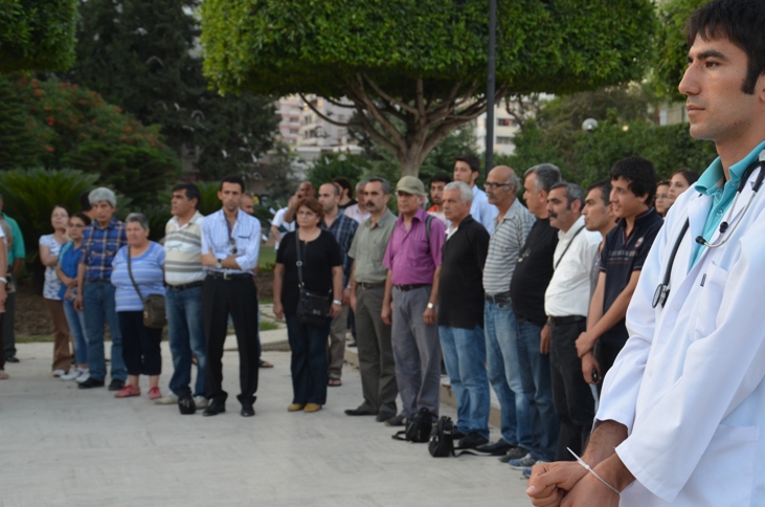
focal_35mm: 63
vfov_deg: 21.5
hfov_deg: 31.8
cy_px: 291
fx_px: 1336
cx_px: 493
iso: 400
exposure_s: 1/125
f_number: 5.6
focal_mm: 30
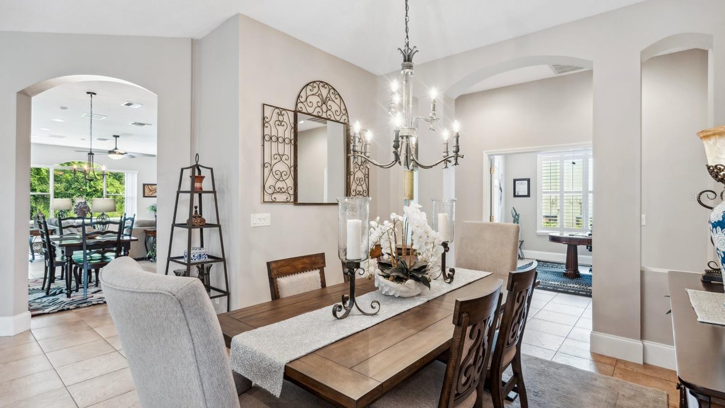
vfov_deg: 61.0
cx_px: 364
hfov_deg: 92.7
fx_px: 346
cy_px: 197
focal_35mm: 18
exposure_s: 1/2
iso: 320
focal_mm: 17
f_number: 7.1
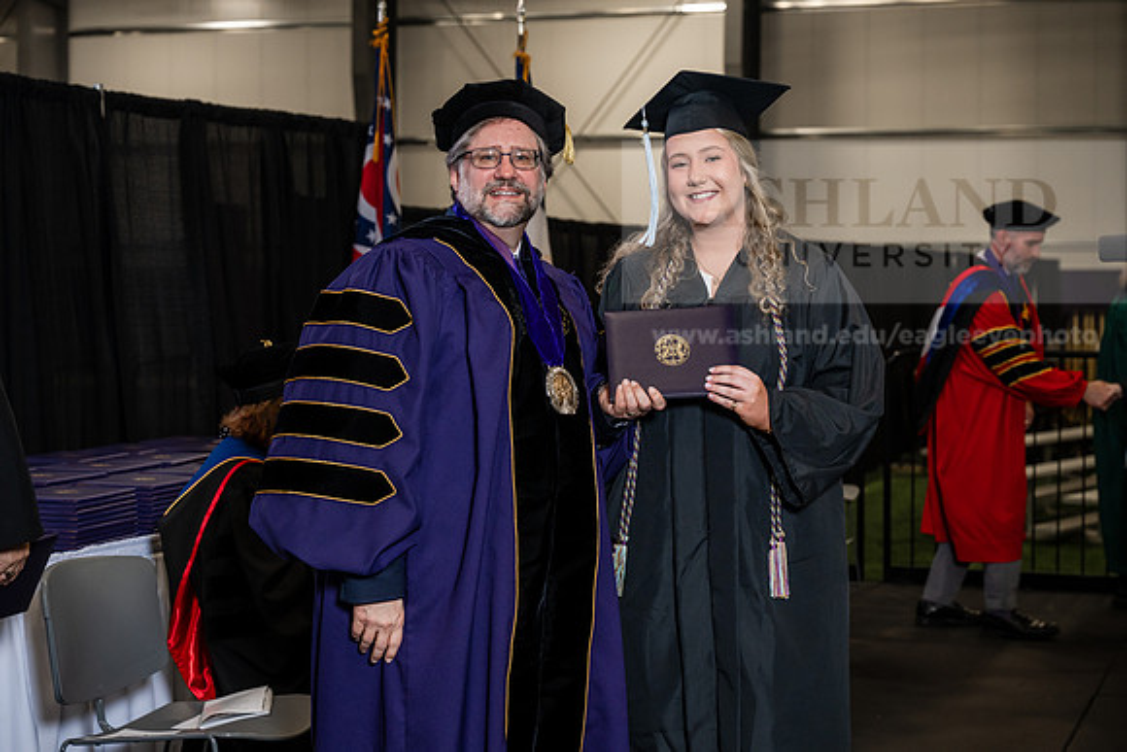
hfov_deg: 28.8
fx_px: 2192
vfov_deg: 19.5
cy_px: 376
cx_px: 564
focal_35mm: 70
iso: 1250
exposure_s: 1/200
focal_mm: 70
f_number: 5
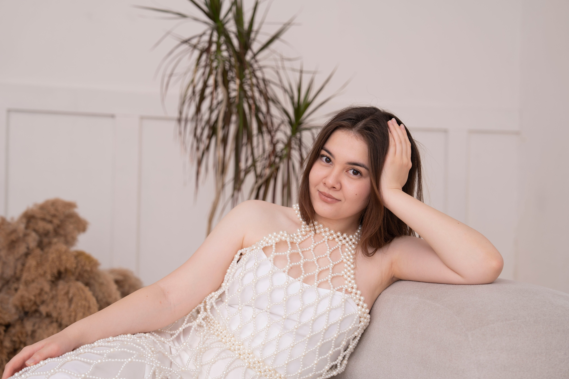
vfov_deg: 19.2
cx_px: 282
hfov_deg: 28.5
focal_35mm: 71
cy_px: 191
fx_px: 1122
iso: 100
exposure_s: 1/80
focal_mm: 70
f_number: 3.5
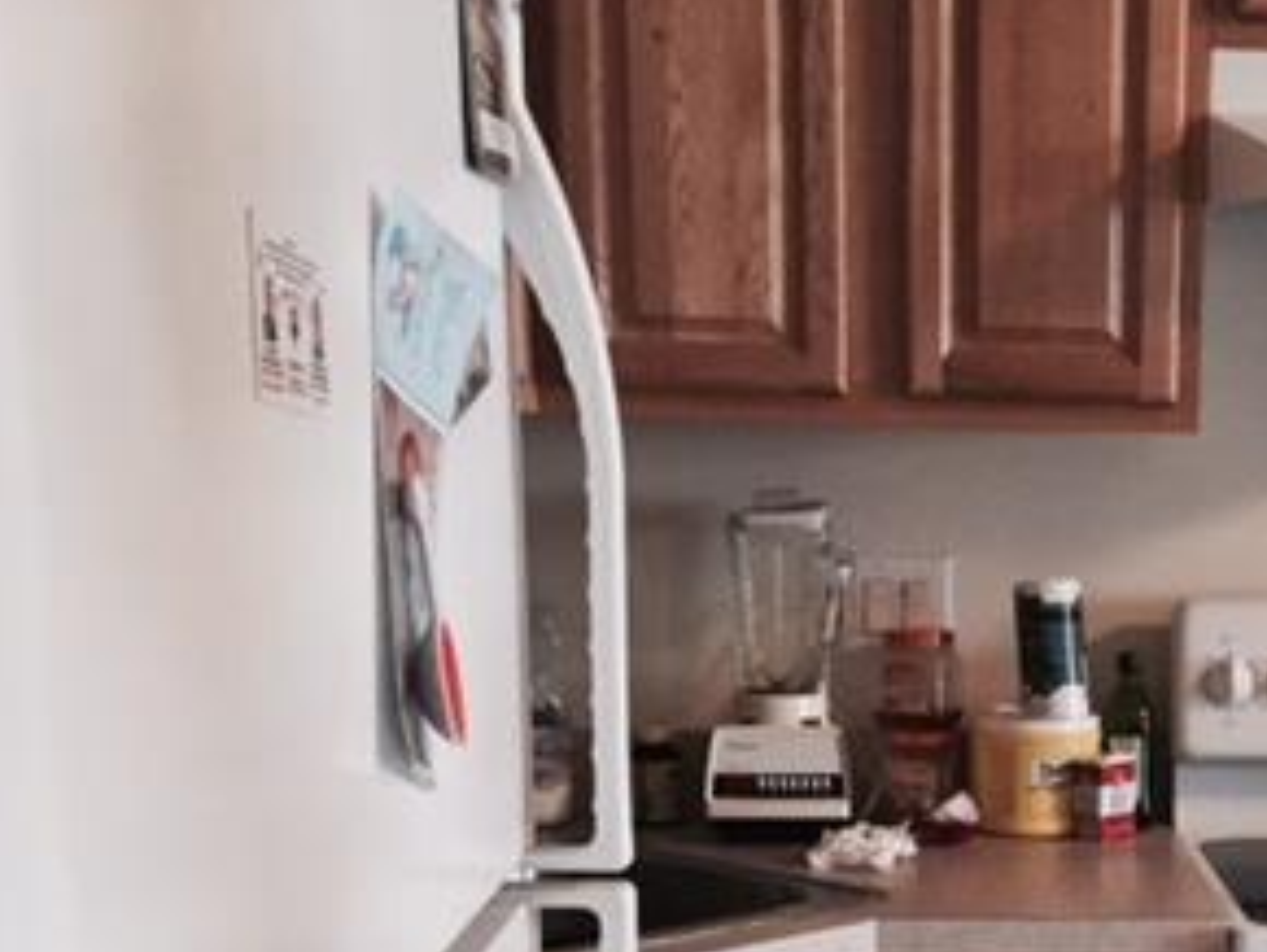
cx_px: 1171
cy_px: 996
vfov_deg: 22.0
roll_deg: -2.0
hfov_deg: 28.9
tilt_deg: -12.4
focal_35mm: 64
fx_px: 2344
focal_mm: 4.15
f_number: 2.2
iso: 250
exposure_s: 1/30
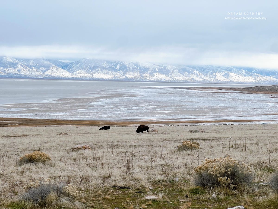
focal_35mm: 77
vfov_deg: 19.1
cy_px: 104
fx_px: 618
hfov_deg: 25.3
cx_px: 139
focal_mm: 9
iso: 32
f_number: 2.8
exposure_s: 1/335
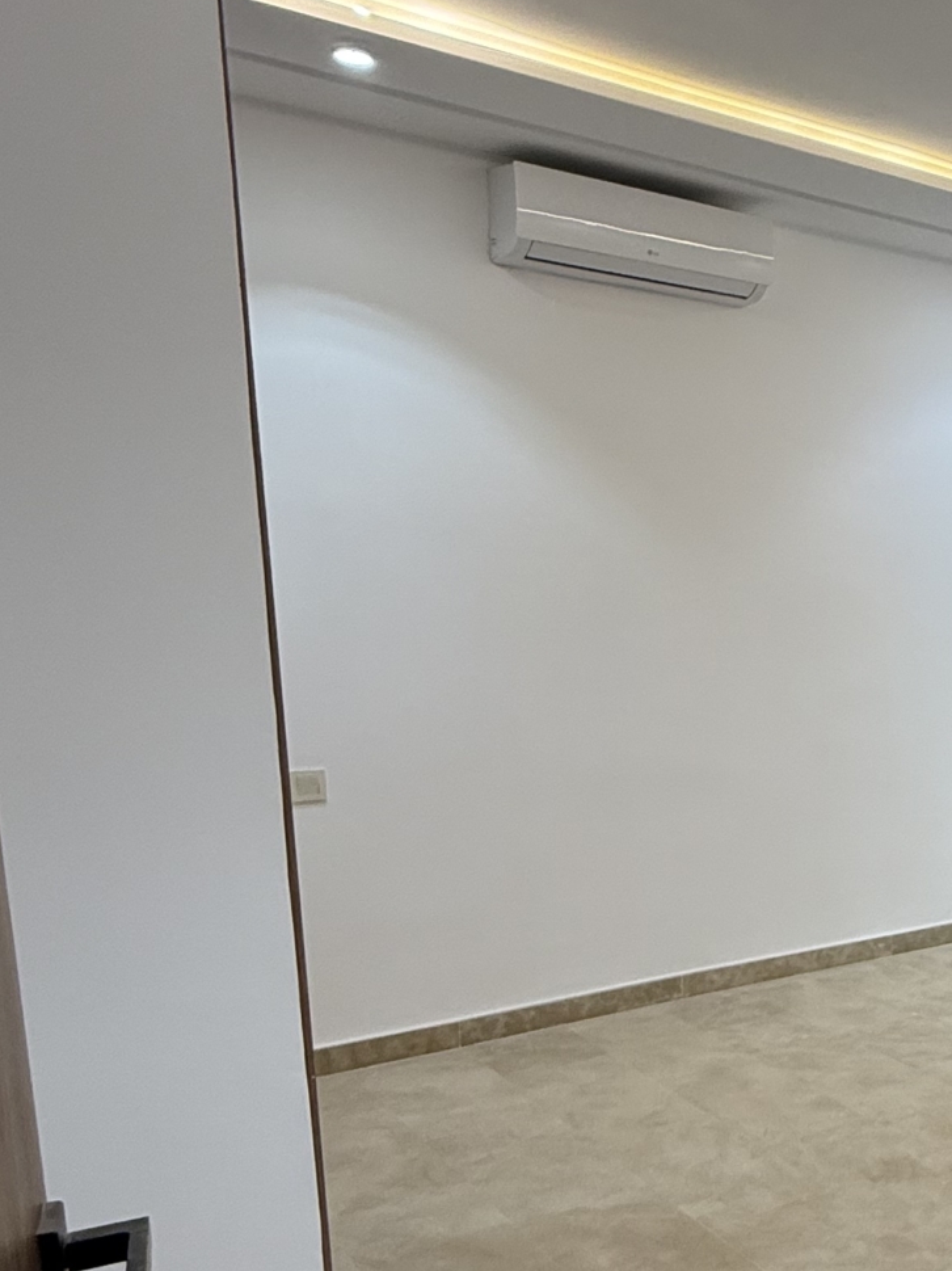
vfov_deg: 49.5
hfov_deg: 32.2
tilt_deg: -11.8
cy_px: 822
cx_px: 1136
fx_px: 1358
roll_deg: -3.0
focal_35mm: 37
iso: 100
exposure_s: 1/100
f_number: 2.2
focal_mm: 2.22
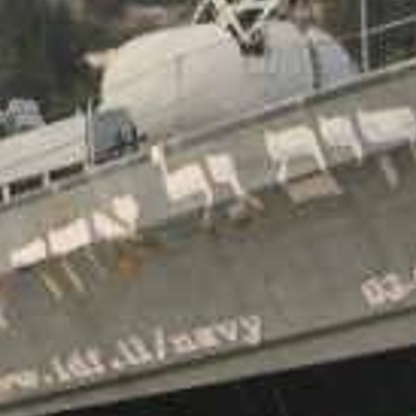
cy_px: 64
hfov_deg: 10.2
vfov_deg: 10.2
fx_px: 2325
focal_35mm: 171
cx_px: 9
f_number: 2.8
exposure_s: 1/387
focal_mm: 8
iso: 100
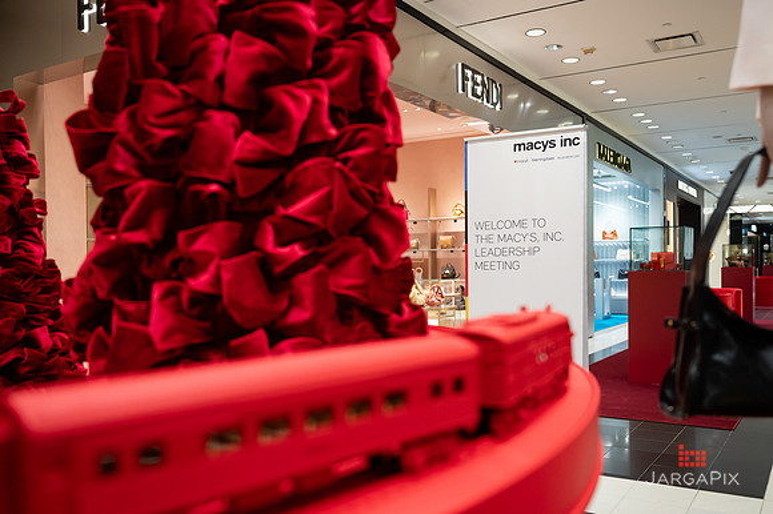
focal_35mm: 32
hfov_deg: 58.1
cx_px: 386
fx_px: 696
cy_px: 274
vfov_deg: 40.5
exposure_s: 1/200
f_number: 3.2
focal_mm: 29.5
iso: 800
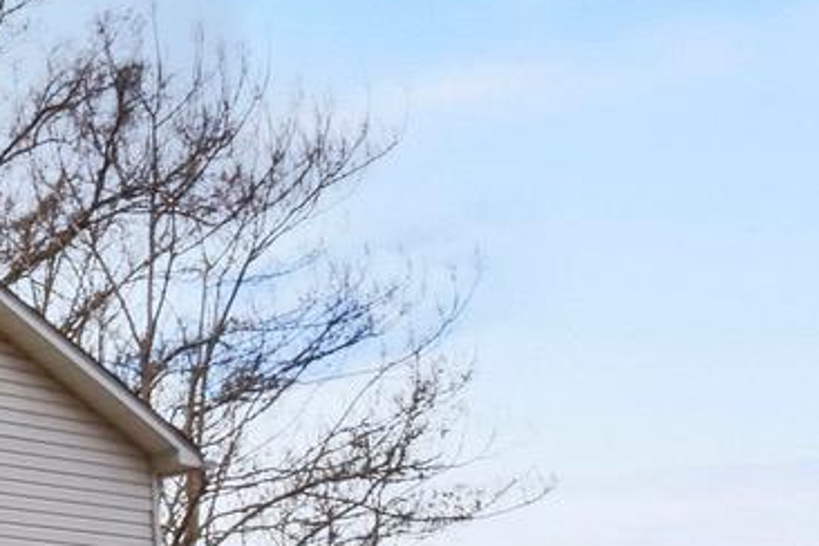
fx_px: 1911
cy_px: 529
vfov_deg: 16.0
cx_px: -850
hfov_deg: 17.2
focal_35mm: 84
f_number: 22
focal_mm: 10
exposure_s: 1/50
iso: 100
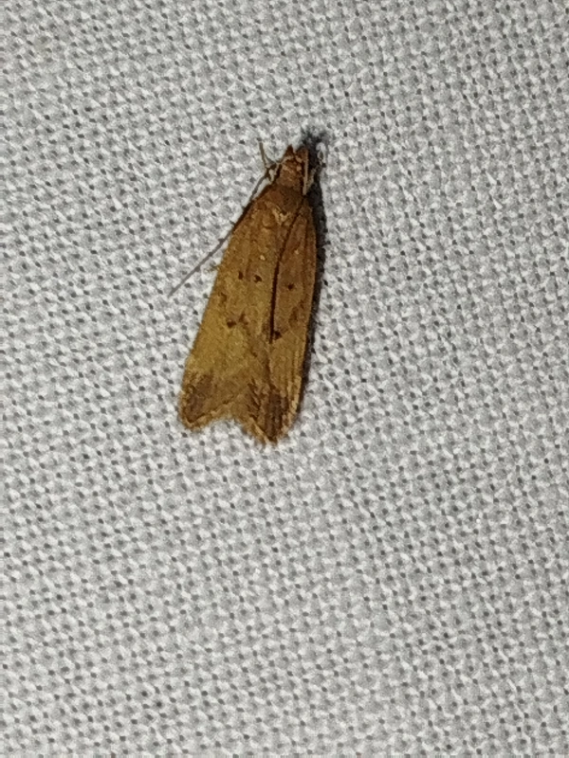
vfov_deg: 13.1
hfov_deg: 9.8
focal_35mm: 151
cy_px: 379
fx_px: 3309
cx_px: 284
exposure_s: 1/50
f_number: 1.7
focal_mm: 5.31
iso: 50
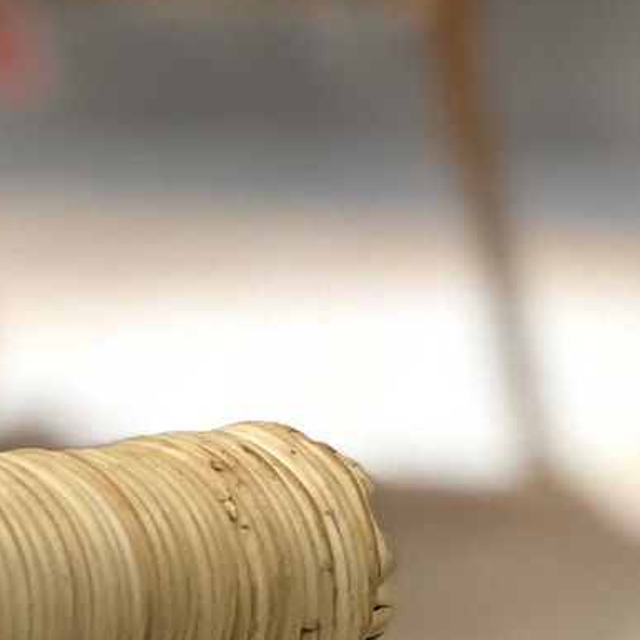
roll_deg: +8.2
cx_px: 52
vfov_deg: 9.0
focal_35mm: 191
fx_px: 3995
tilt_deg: -19.5
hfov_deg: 9.1
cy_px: 803
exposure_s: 1/30
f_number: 2.4
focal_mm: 6
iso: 100
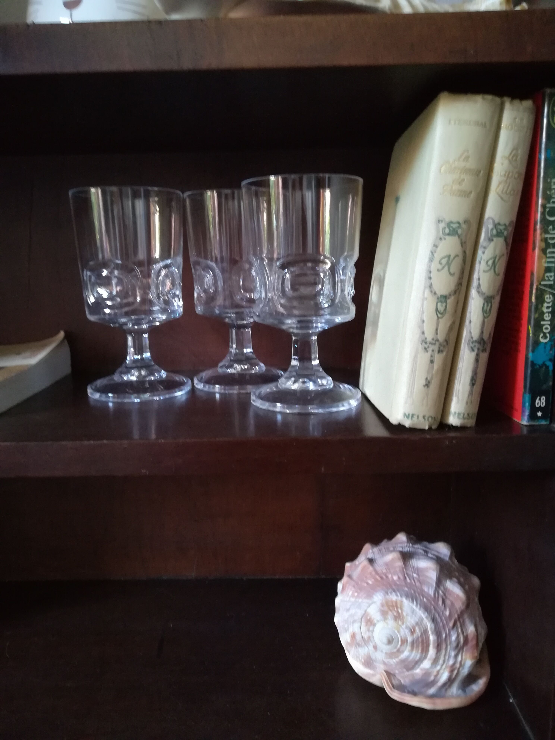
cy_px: 370
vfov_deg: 67.3
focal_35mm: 26
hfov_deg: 53.1
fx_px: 556
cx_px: 278
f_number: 2.2
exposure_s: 1/14.3
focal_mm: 3.83
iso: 800
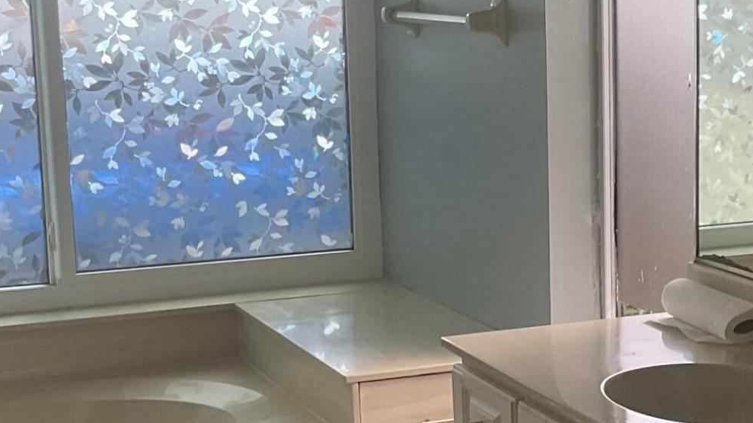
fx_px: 1837
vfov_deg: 13.1
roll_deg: +1.5
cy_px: 272
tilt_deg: -9.7
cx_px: 637
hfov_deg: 22.7
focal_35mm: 92
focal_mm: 3
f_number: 1.8
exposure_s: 1/100
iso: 64
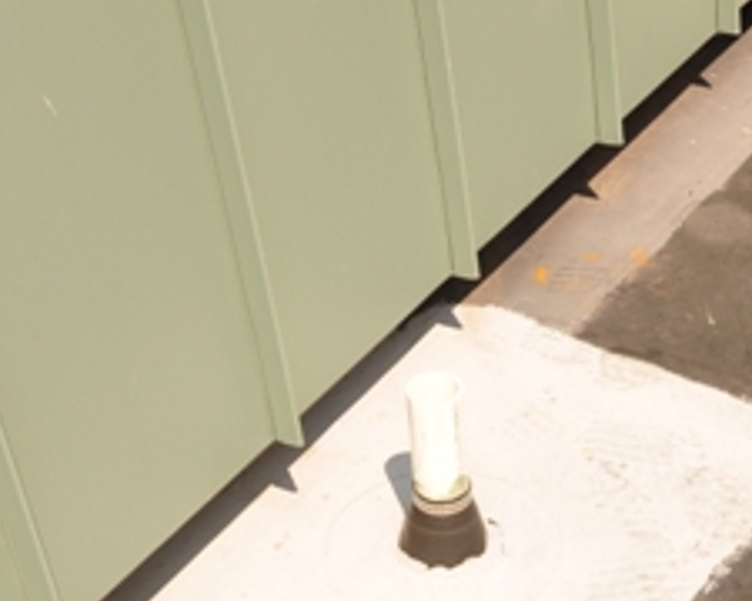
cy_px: 523
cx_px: 438
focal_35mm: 80
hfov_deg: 23.8
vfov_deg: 18.9
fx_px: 1781
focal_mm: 20
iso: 200
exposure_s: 1/320
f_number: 9
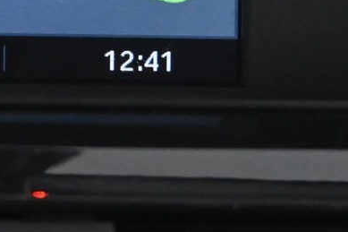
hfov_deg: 11.2
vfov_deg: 7.5
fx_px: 1750
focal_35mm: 181
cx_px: -57
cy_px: -63
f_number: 4.8
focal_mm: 29
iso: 6400
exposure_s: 1/40
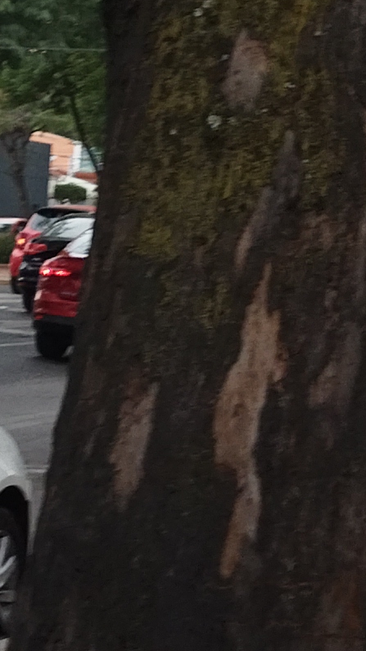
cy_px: 127
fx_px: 2554
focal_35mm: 148
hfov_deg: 8.2
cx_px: 49
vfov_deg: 14.4
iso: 103
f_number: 1.79
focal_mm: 4.71
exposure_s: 1/120
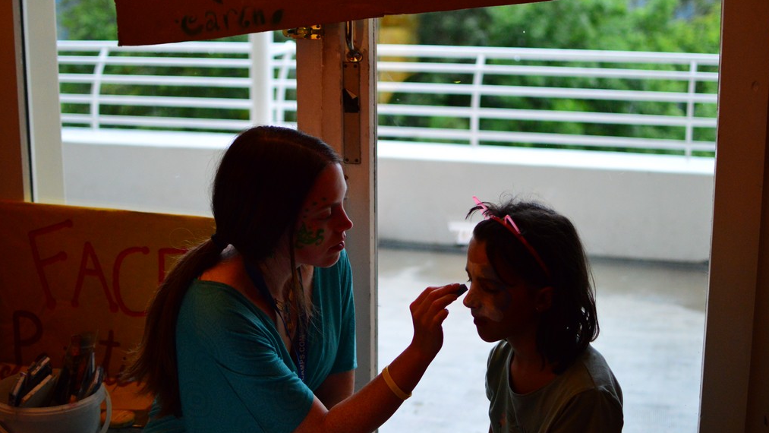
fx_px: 1132
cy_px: 225
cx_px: 387
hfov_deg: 37.5
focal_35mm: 56
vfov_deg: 21.6
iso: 1600
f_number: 1.8
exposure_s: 1/125
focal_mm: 35
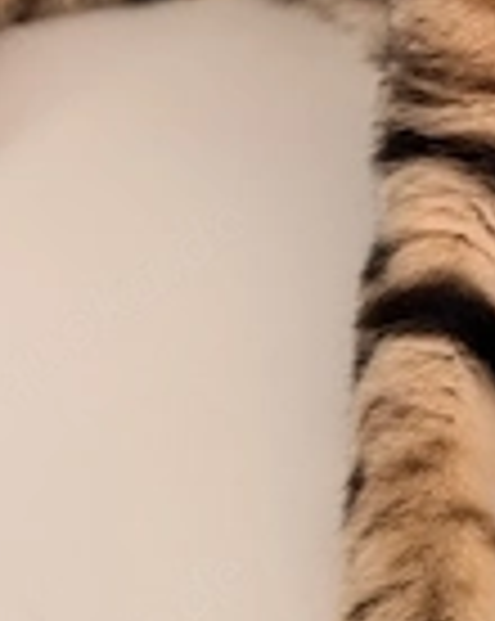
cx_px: 558
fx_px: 1248
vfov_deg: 26.5
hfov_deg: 21.2
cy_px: 0
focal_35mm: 68
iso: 800
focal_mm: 6.76
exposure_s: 1/40
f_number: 1.78
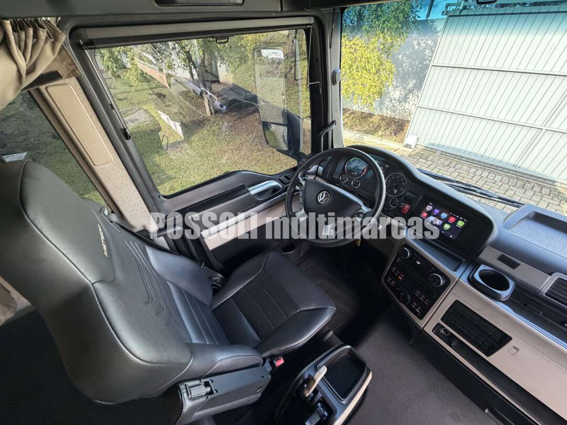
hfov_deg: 102.1
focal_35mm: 14
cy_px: 212
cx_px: 284
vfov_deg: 85.7
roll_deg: +0.6
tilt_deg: -39.4
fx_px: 229
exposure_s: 1/121
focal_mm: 2.22
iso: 320
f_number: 2.2
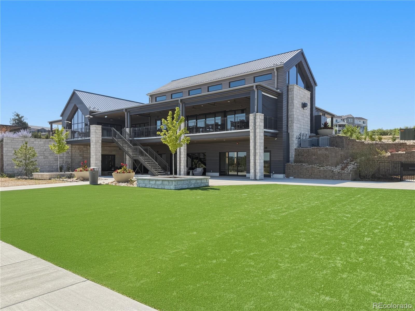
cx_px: 208
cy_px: 156
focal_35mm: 24
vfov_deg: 56.8
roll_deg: -0.6
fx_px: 288
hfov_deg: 71.6
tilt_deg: +1.7
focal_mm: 6.8
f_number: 1.8
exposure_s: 1/4975
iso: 80
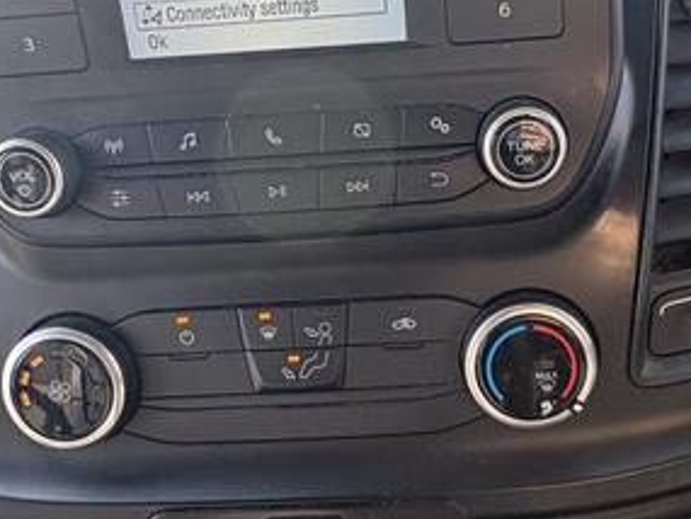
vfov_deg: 32.9
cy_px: 250
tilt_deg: -20.6
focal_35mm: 44
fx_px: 879
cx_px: 398
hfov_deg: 42.8
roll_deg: +1.2
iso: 125
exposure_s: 1/138
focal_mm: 2.22
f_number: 2.2
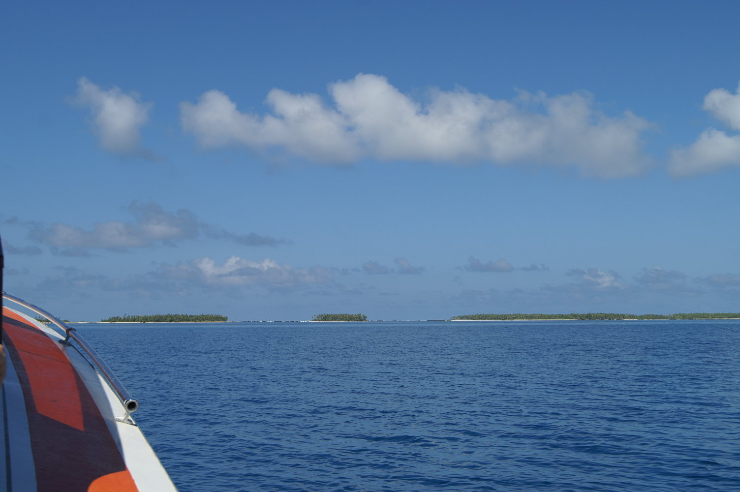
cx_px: 370
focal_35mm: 52
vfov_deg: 25.7
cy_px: 246
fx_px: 1078
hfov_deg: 37.9
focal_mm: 35
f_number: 8
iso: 100
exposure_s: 1/800
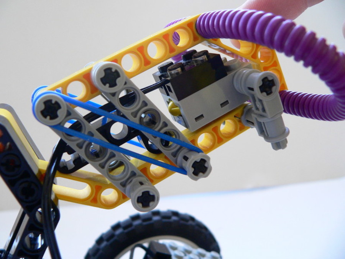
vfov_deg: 39.7
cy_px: 130
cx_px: 172
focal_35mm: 36
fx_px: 359
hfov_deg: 51.4
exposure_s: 1/40
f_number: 2.8
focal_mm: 6
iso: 200
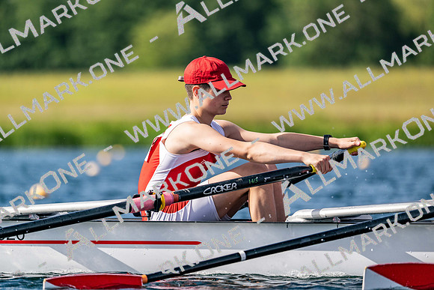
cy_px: 145
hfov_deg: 5.2
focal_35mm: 400
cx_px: 217
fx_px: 4823
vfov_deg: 3.4
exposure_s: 1/2500
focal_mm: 400
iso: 220
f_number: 4.5
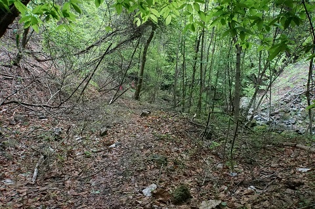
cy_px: 104
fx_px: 272
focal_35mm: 31
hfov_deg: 60.1
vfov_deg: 41.9
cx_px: 158
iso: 12800
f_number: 8
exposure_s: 1/500
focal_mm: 20.8
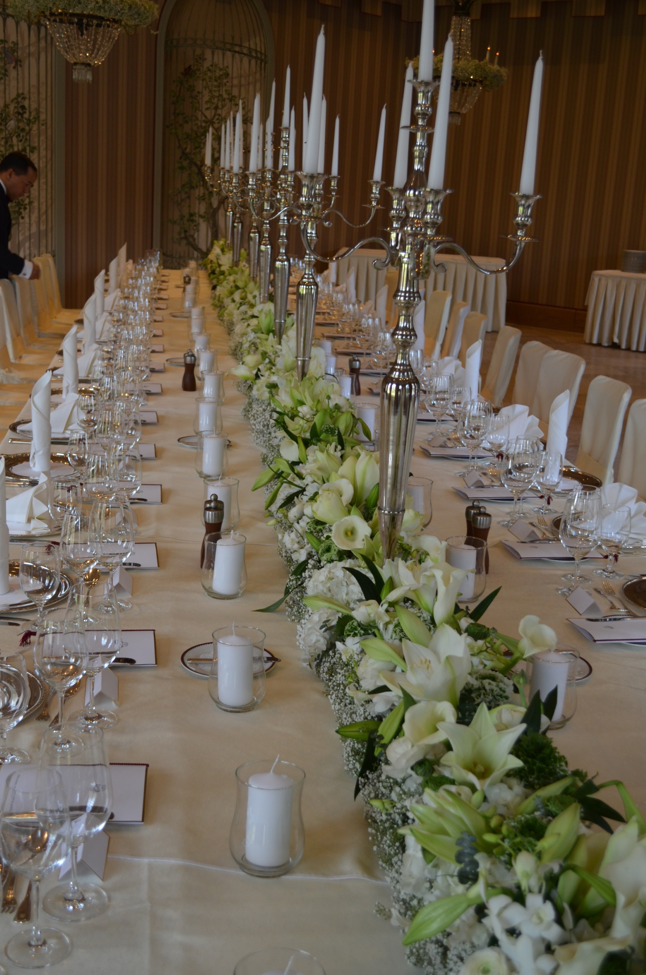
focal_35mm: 45
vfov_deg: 43.7
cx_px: 323
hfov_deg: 29.7
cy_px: 488
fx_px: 1217
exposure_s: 1/80
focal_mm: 30
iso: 400
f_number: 4.5
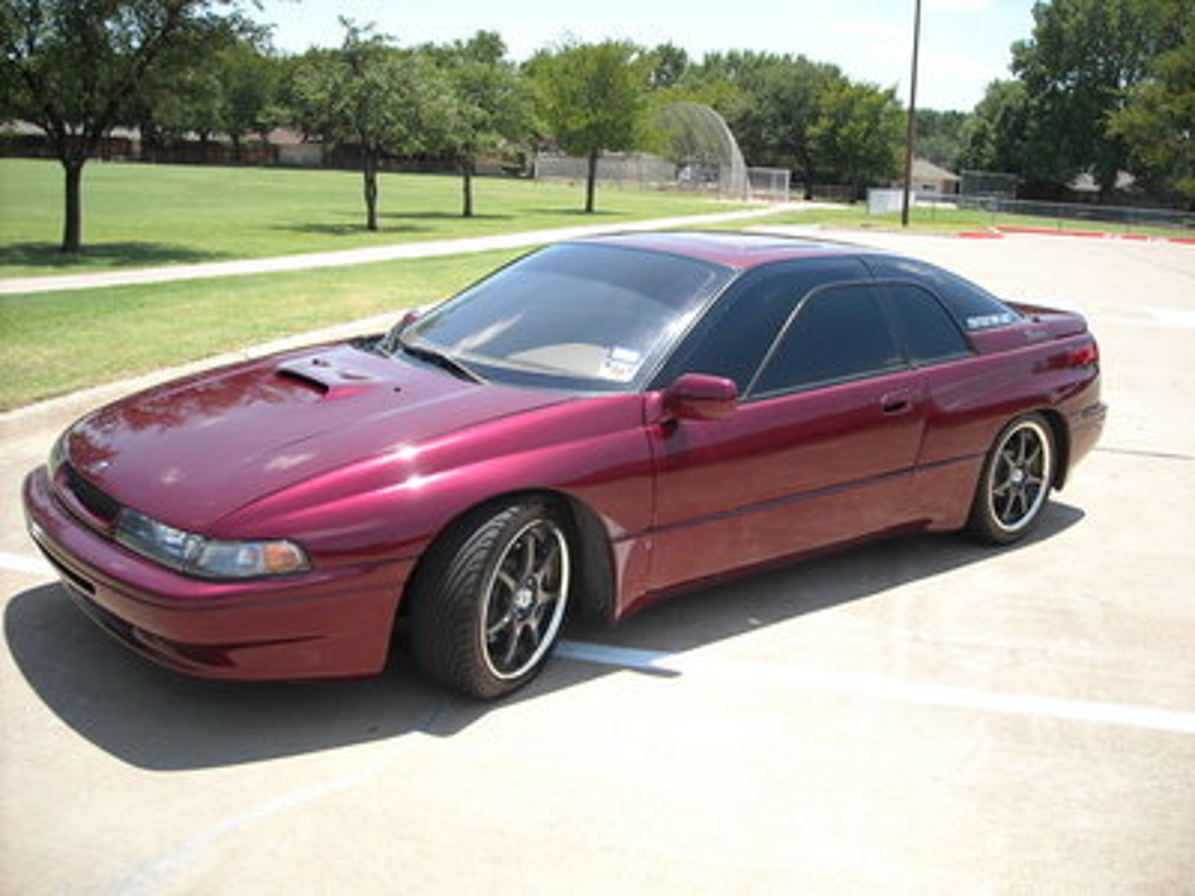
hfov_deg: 52.6
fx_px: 1208
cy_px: 448
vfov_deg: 40.7
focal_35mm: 35
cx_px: 598
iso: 124
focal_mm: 5.7
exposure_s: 1/250
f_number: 5.6
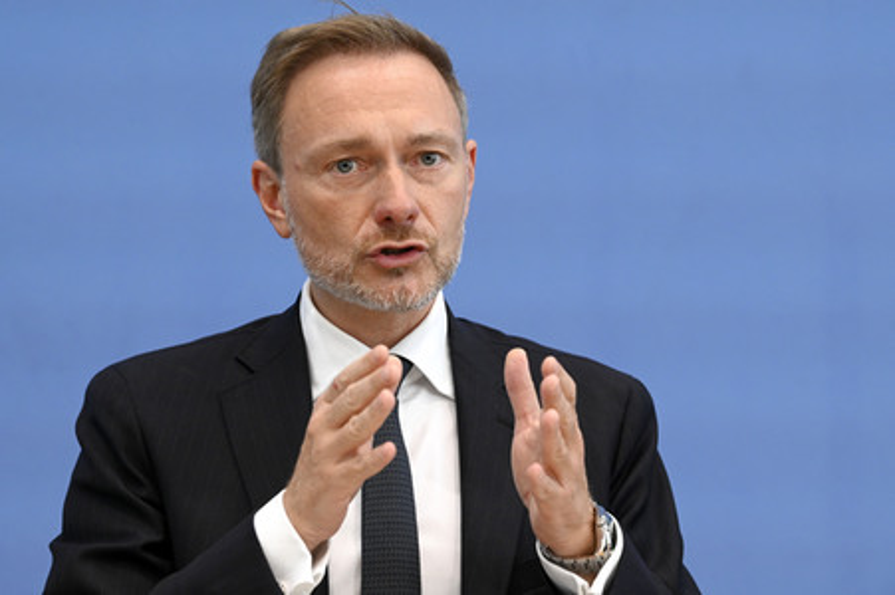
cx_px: 448
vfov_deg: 10.5
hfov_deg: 15.8
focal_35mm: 130
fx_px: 3229
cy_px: 298
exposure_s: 1/640
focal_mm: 130
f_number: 5.6
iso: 3200
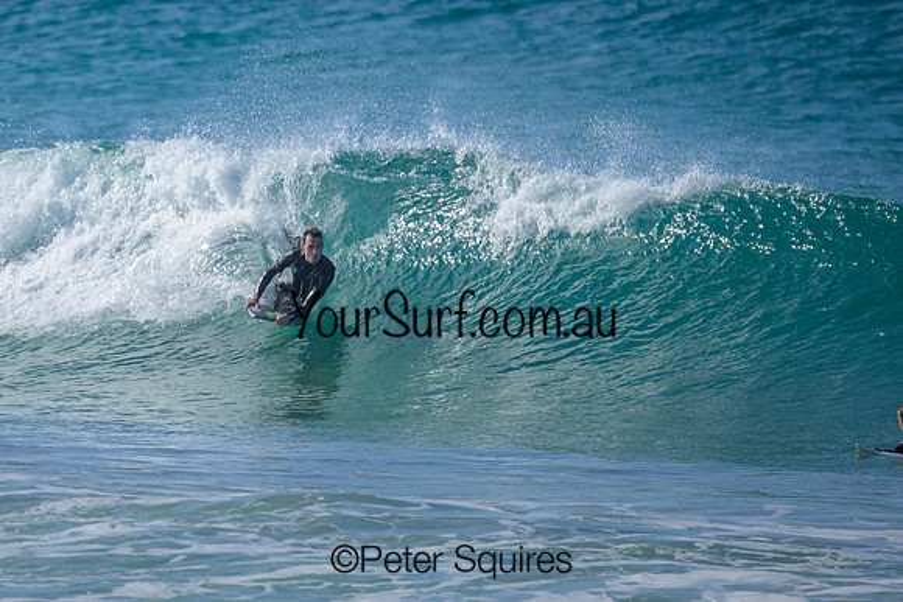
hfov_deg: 1.9
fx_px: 27563
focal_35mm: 1099
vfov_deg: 1.3
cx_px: 291
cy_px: 238
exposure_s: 1/2000
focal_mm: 800
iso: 250
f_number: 6.3
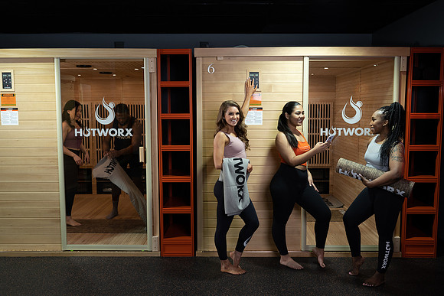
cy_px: 148
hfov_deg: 54.4
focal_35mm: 35
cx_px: 222
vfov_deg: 37.9
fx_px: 432
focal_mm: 35
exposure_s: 1/125
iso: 640
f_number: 4.5
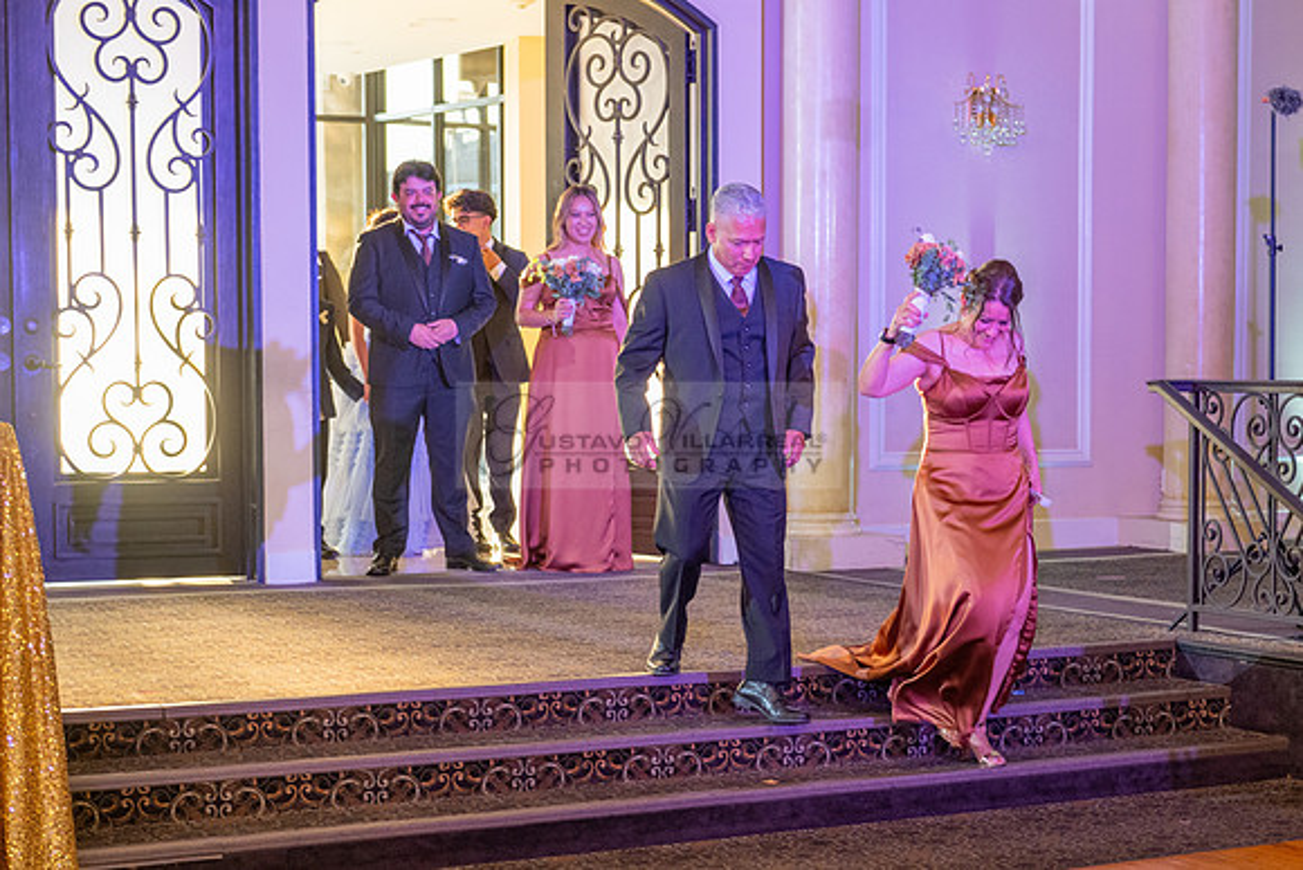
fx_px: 2869
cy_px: 571
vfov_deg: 17.2
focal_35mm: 79
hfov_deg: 25.4
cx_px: 928
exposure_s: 1/80
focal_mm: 55
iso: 800
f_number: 4
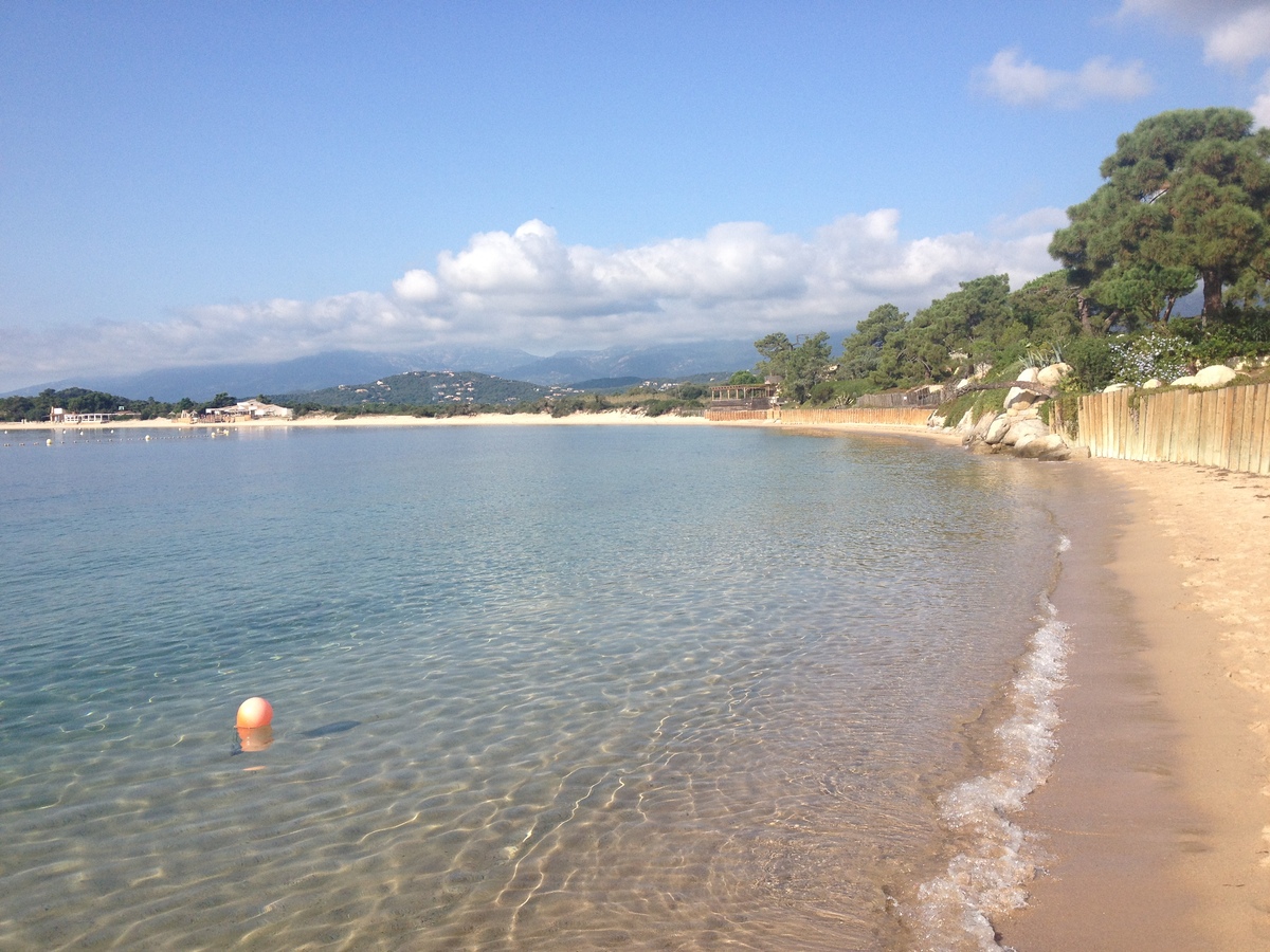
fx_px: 1284
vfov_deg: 40.7
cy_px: 476
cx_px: 635
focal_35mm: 35
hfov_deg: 52.6
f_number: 2.4
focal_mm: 4.28
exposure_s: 1/1783
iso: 64
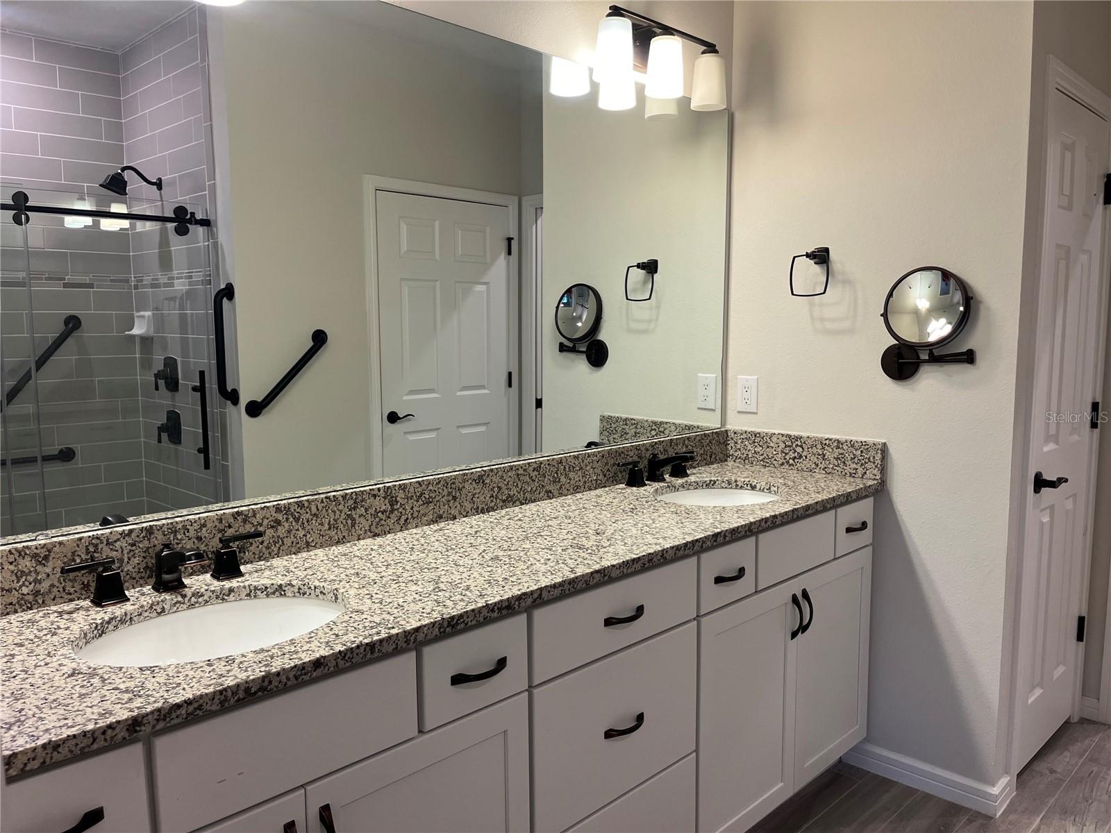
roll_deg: +0.2
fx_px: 834
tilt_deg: -5.5
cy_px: 416
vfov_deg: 53.1
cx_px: 556
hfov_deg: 67.3
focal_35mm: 26
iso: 125
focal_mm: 5.1
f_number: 1.6
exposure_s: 1/120
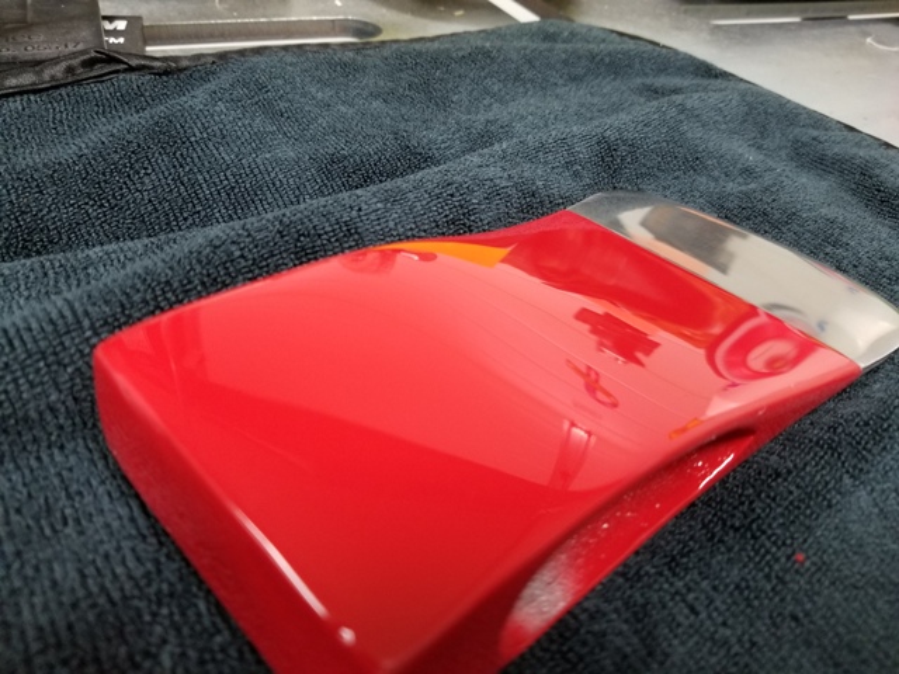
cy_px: 337
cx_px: 450
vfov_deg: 53.1
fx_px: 675
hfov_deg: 67.3
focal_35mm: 26
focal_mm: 4.25
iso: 160
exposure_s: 1/30
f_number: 1.7
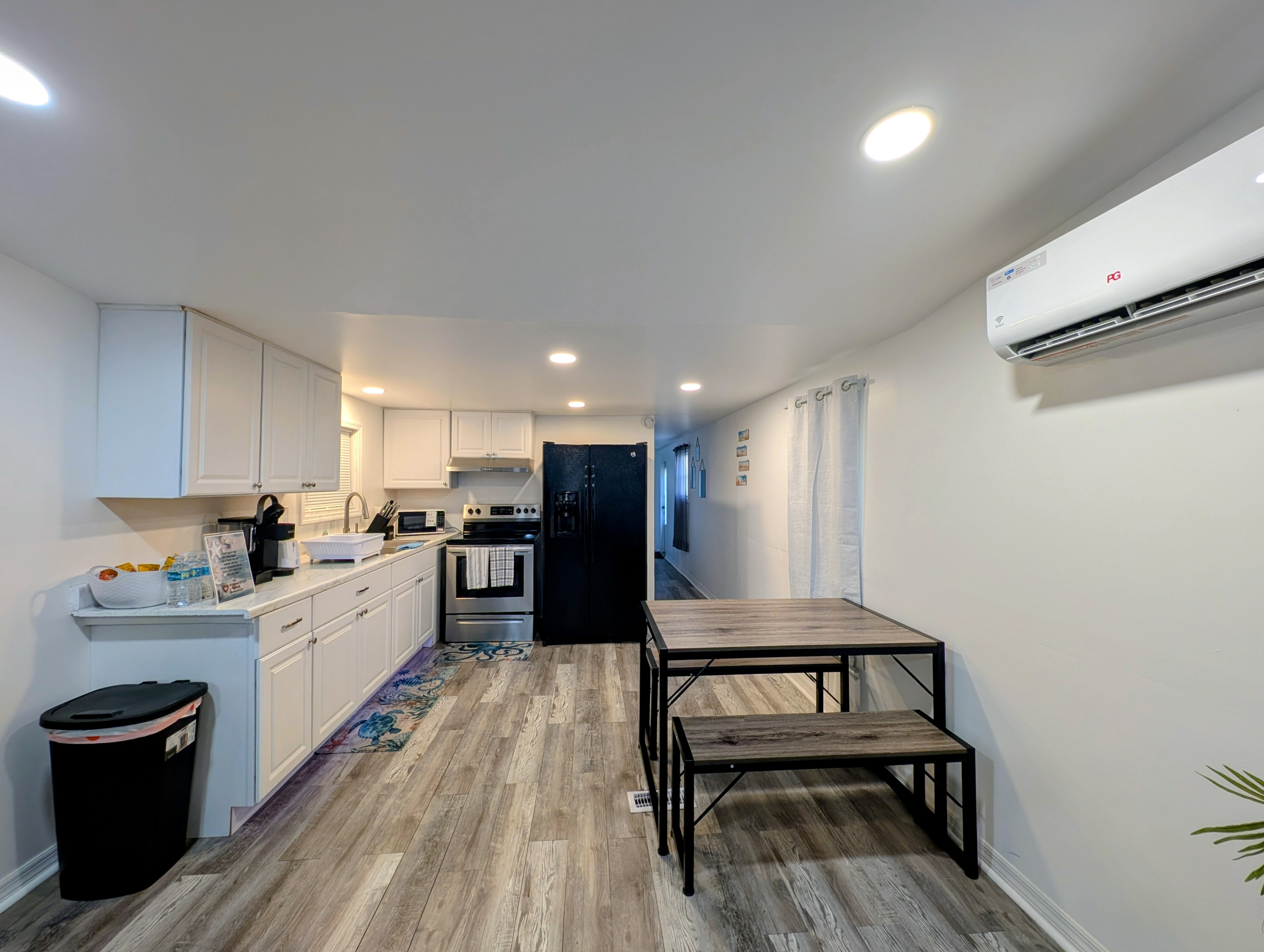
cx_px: 632
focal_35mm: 12
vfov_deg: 94.6
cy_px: 476
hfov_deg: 110.5
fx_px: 439
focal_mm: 2.23
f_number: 1.95
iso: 67
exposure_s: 1/40.7
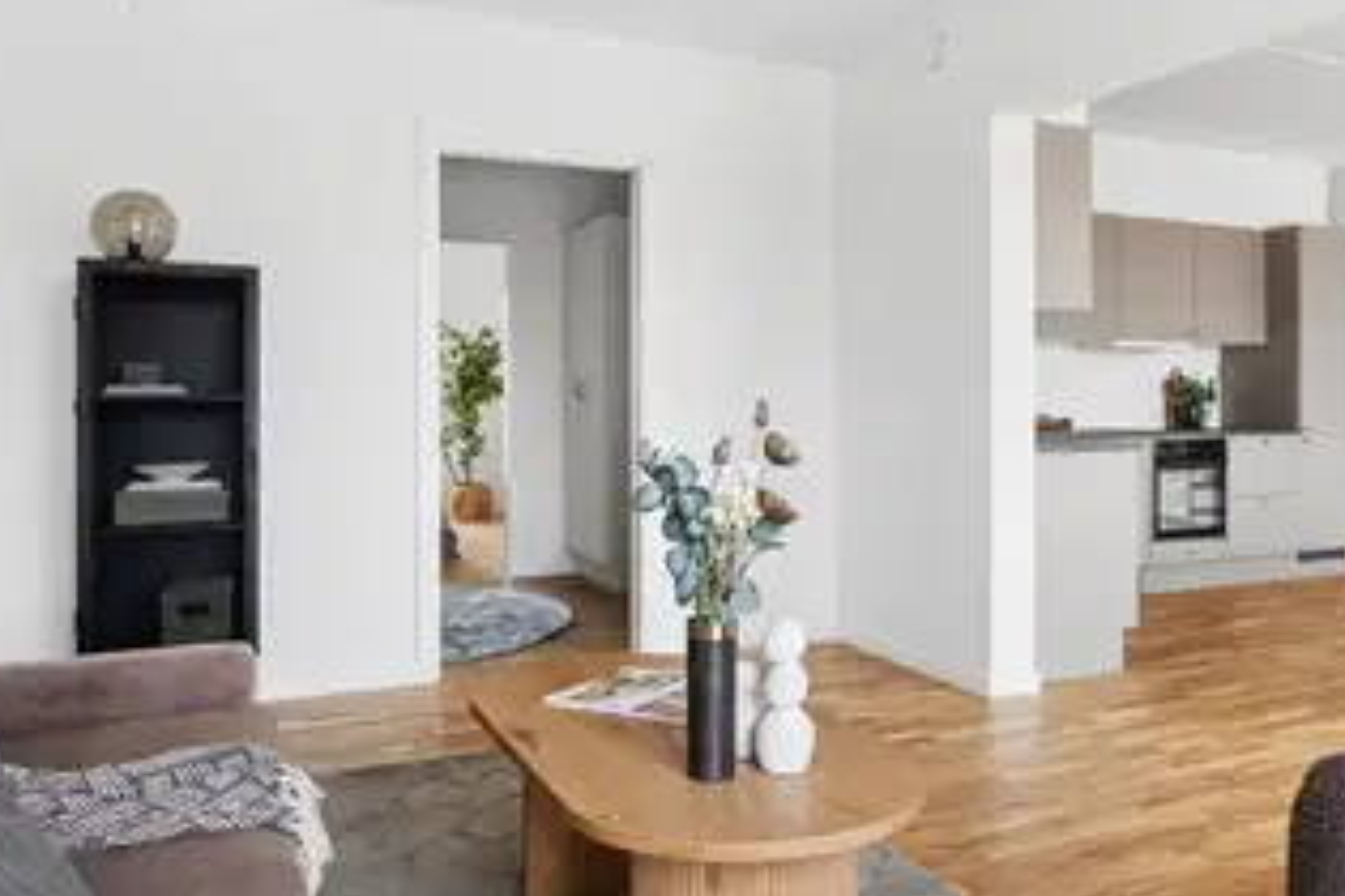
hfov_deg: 65.2
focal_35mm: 28
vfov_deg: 46.4
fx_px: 1046
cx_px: 764
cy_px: 439
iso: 200
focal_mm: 14
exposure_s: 1/40
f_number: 8
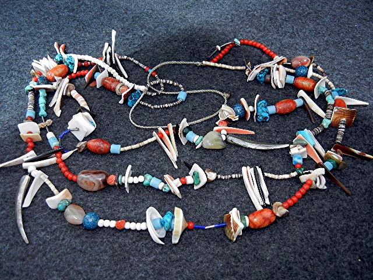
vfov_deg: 41.8
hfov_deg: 54.0
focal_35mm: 34
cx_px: 186
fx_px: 366
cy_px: 140
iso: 644
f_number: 3.6
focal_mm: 6.2
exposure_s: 1/30
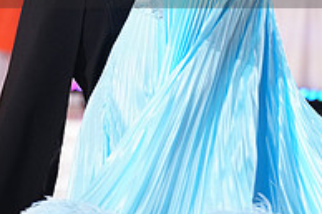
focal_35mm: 296
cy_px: -46
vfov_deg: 4.6
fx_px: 2645
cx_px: 225
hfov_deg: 7.0
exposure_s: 1/640
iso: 2500
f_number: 2.8
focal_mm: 99
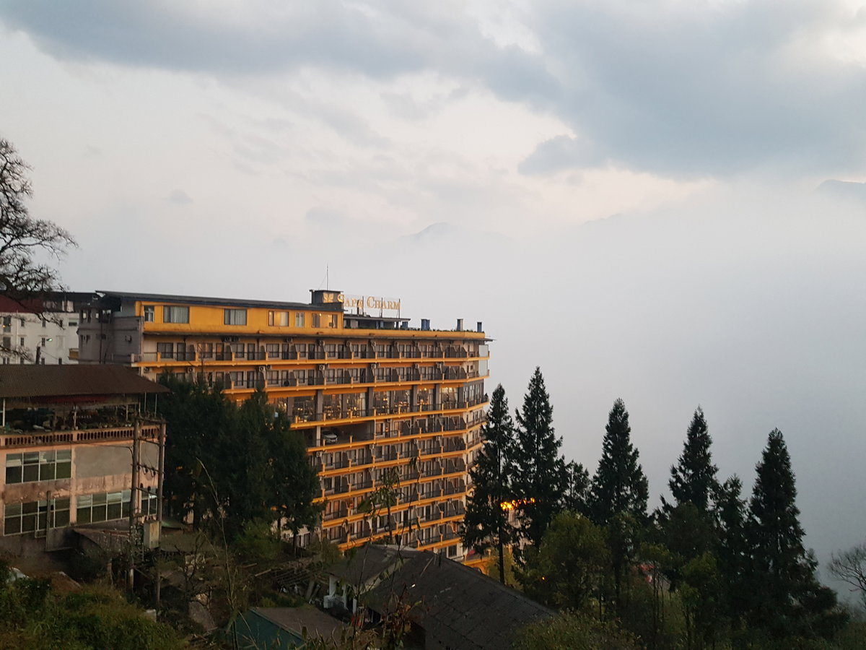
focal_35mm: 26
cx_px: 433
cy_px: 325
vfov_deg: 53.1
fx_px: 650
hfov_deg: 67.3
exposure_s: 1/50
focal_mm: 4.2
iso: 200
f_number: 1.7
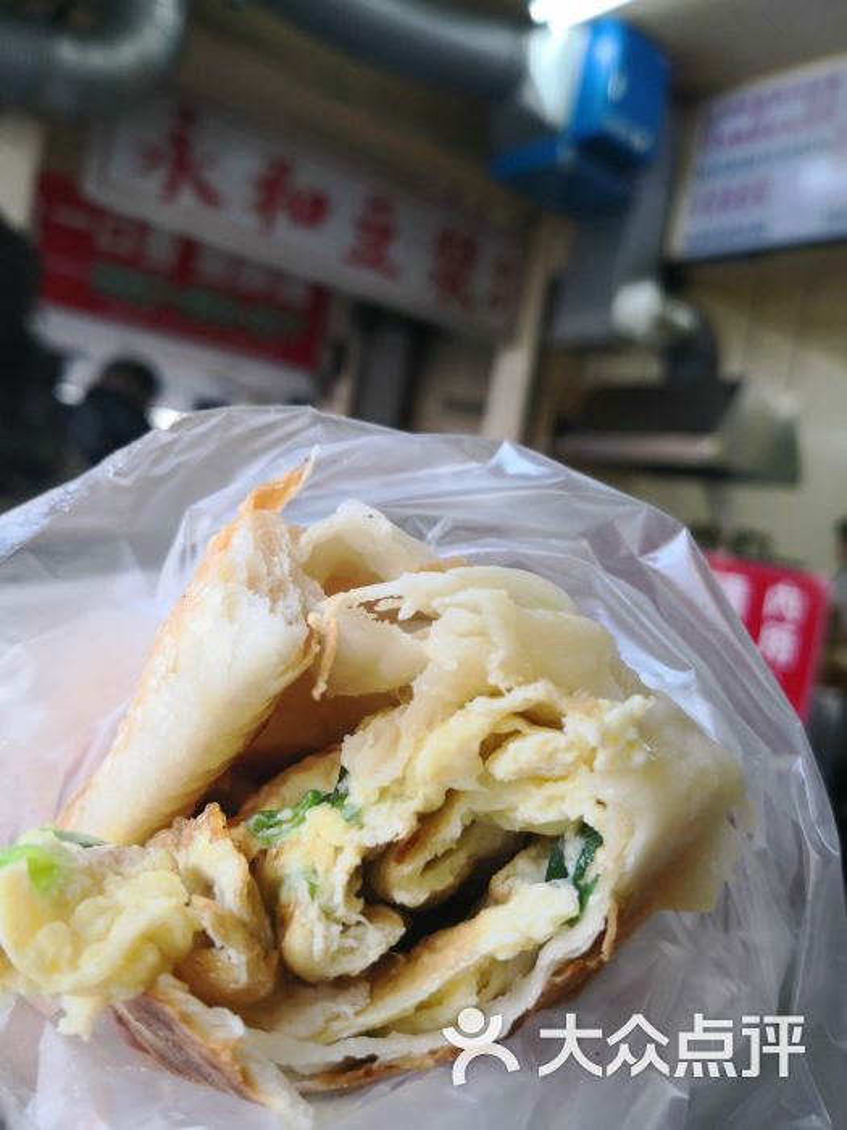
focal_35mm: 27
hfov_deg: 51.4
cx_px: 424
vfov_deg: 65.3
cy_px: 565
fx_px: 881
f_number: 1.6
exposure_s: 1/120
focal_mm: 3.95
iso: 64
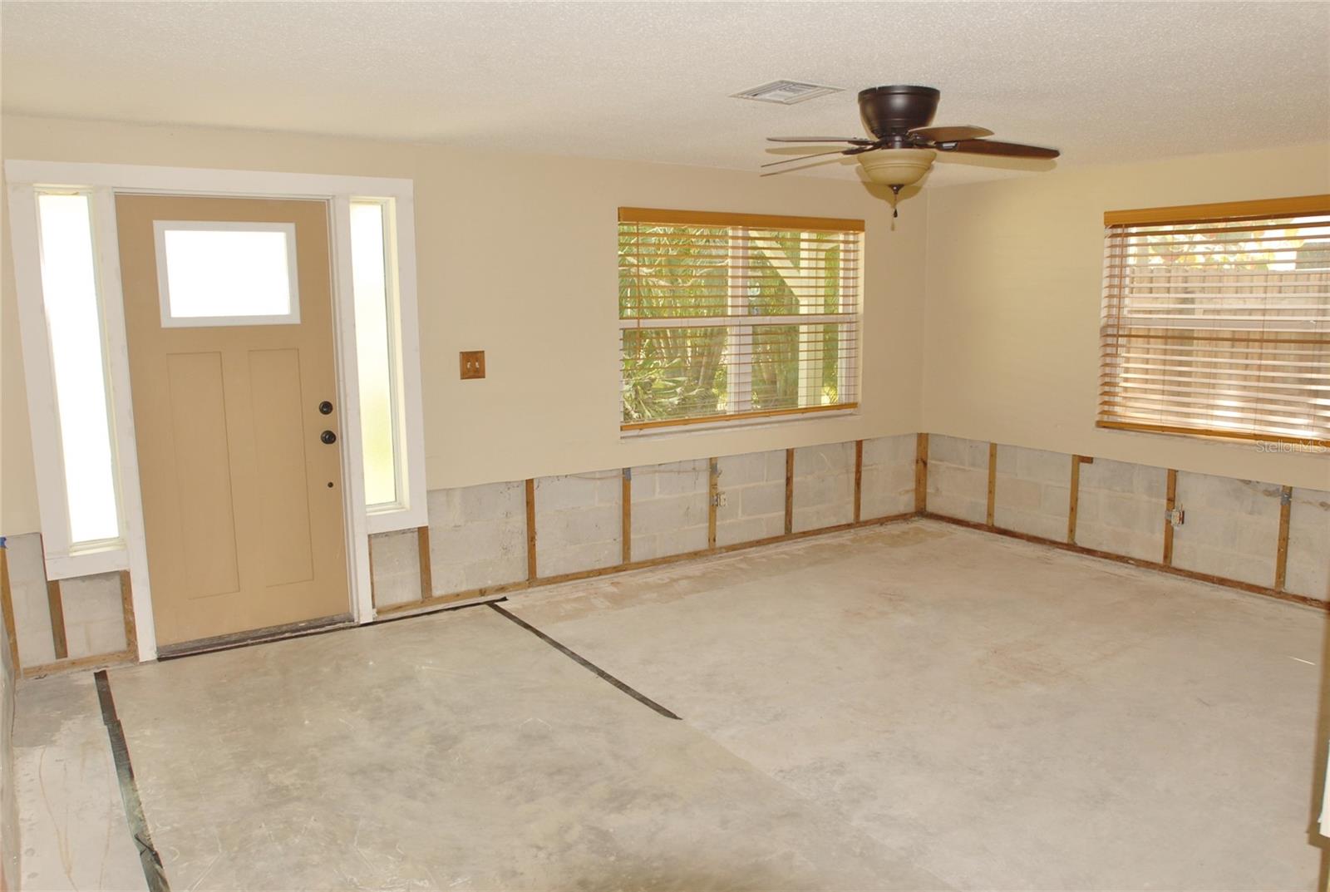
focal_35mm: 26
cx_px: 665
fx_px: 944
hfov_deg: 70.3
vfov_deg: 50.6
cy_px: 446
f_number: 5.6
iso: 250
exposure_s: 1/60
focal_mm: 17
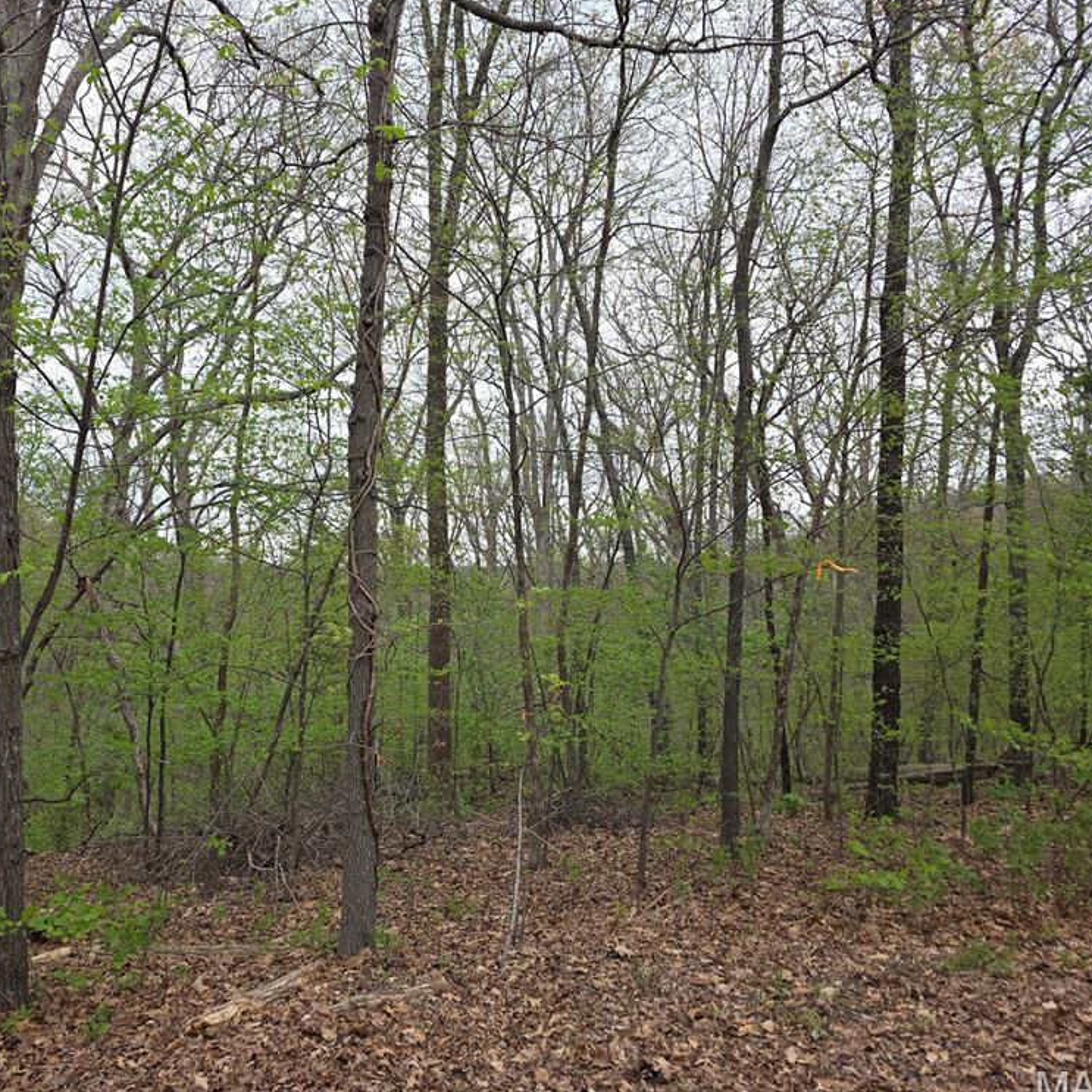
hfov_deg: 56.8
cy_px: 554
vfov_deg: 57.3
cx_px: 431
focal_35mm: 28
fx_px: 999
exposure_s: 1/141
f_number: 1.7
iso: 12
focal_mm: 6.3
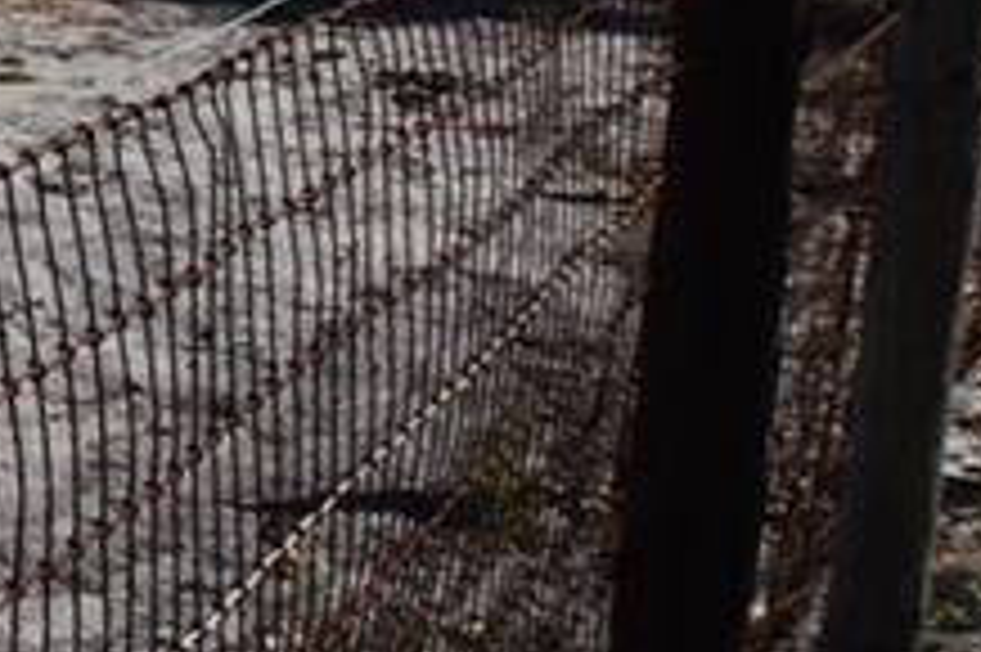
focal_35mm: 110
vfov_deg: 11.4
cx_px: -2304
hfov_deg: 10.1
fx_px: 2995
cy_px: -580
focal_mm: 10
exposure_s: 1/250
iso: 100
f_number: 10
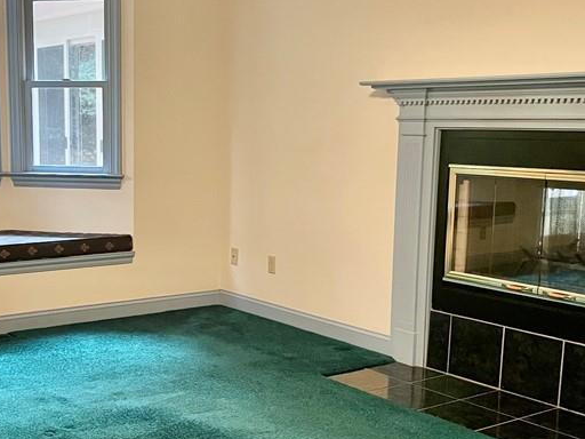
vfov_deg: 27.9
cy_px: 271
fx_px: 879
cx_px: 166
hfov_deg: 36.2
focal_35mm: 52
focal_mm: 4.2
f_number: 1.6
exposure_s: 1/30
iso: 500
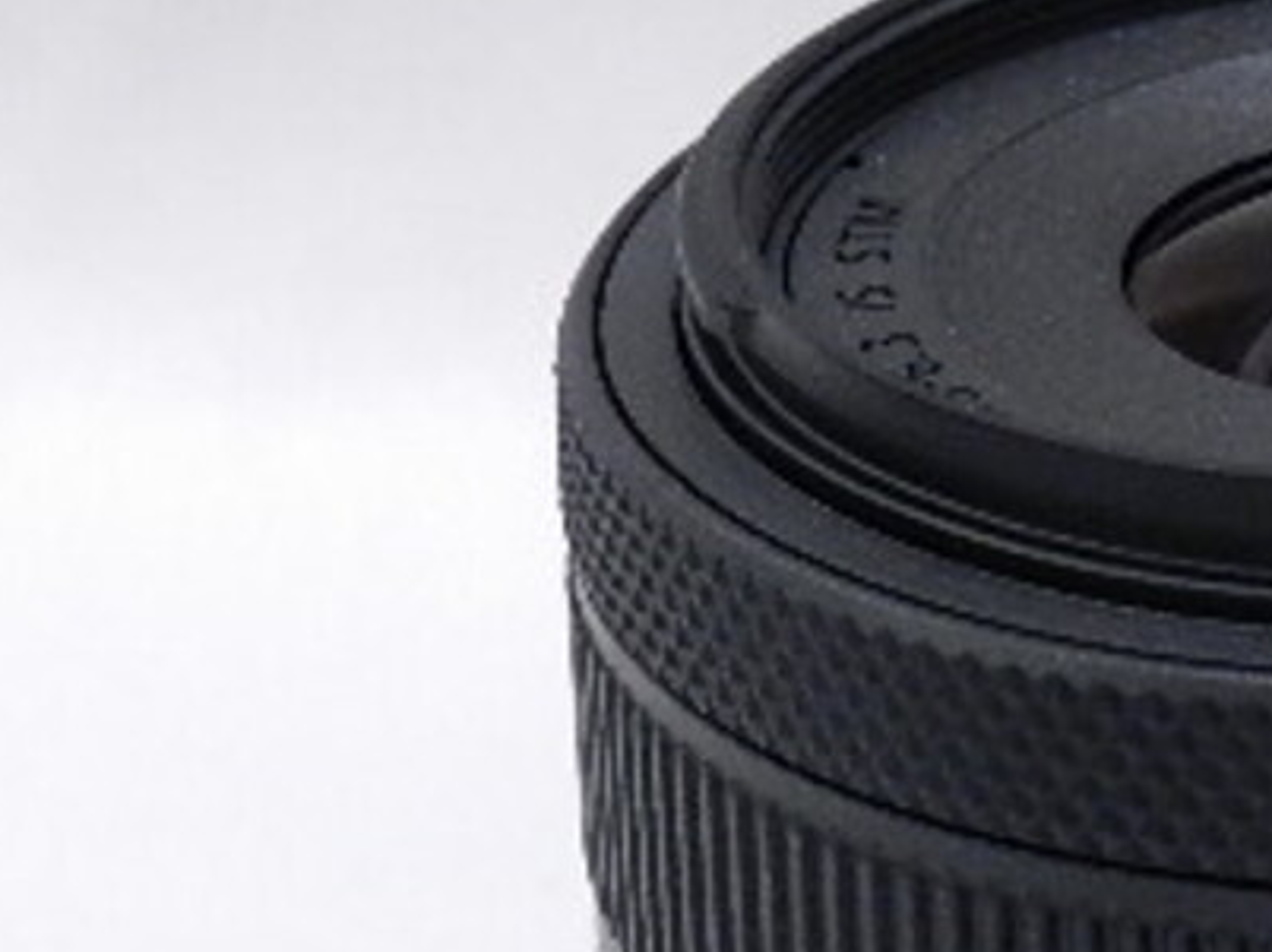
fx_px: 9218
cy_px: 1116
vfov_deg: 5.9
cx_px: 1471
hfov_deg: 7.8
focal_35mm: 251
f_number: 4.4
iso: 800
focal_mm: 14.9
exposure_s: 1/50
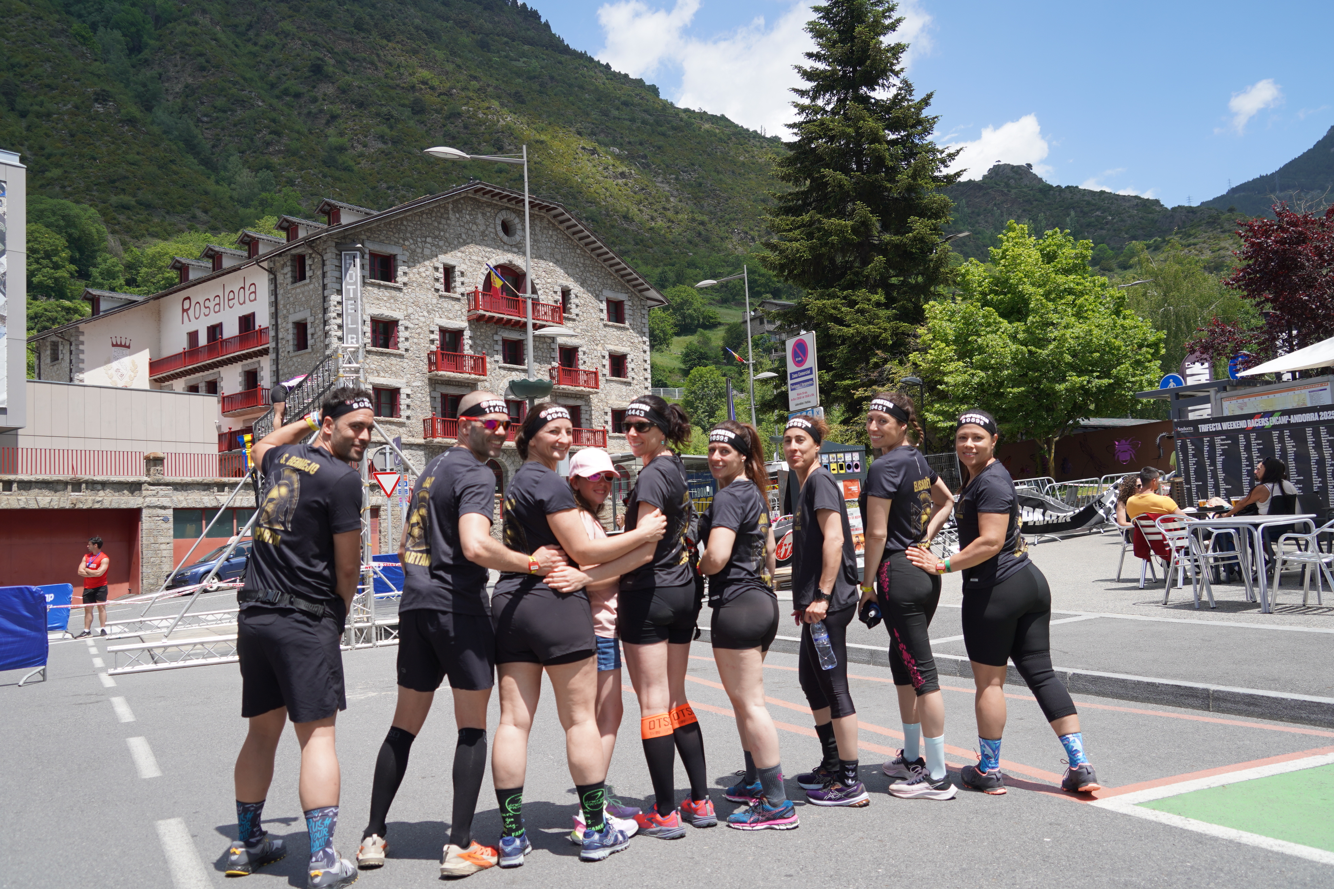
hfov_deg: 63.7
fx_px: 1075
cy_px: 444
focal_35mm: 29
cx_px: 667
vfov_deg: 45.0
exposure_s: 1/500
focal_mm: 29
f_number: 4.5
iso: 100
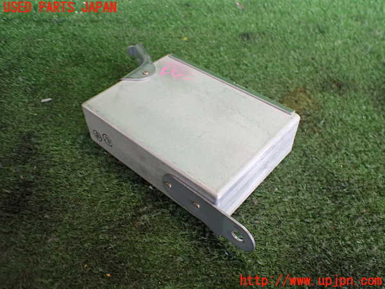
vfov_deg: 46.8
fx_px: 334
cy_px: 144
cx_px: 192
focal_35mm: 30
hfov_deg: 60.0
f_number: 2.3
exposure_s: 1/125
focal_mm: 5.4
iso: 500
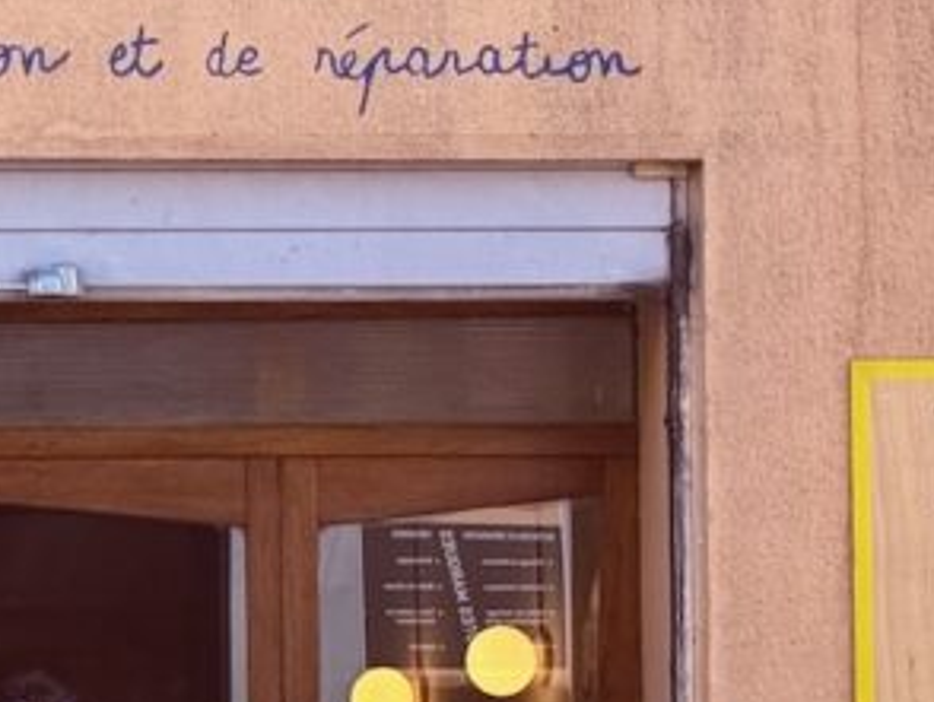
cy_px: 746
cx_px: -178
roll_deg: +0.1
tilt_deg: +3.1
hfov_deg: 11.6
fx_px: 4510
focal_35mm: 167
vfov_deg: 8.8
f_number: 1.78
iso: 100
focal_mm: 6.76
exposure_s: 1/1264
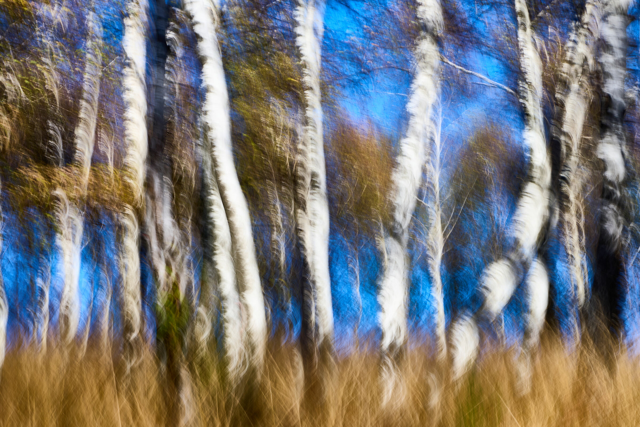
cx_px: 320
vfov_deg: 10.6
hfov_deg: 15.9
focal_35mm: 129
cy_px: 214
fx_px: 2293
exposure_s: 1/10
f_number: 22
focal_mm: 129
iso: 100
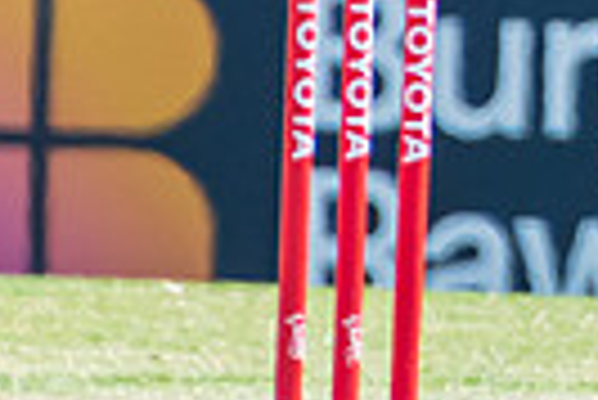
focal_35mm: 4079
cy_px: -238
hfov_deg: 0.5
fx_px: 67830
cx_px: 1061
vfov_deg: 0.3
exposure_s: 1/1250
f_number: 6.3
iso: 400
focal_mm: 400
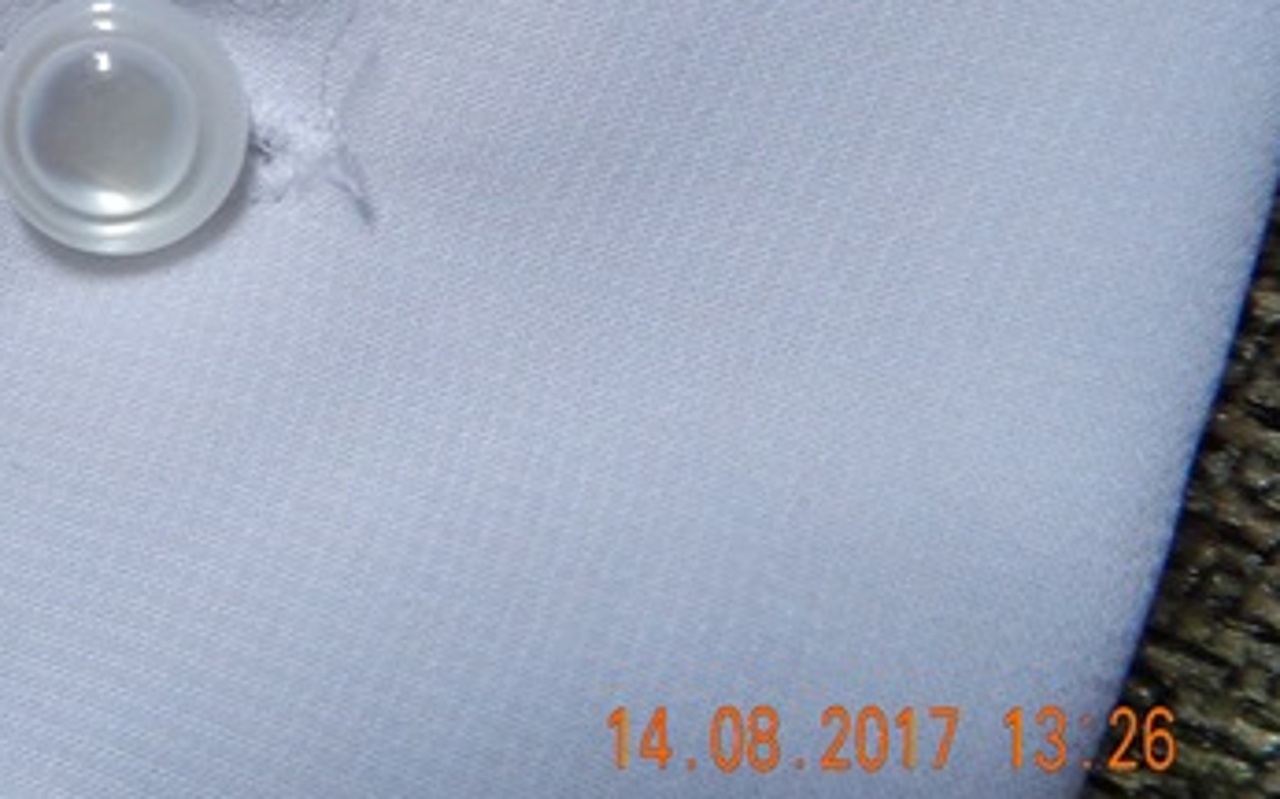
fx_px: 2092
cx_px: 104
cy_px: -31
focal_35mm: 60
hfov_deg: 32.2
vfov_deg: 20.8
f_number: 3.2
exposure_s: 1/60
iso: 400
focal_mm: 5.1
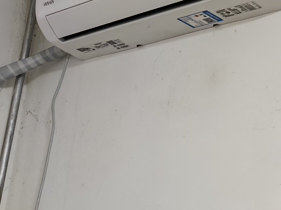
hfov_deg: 19.1
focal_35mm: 103
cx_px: 116
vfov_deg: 14.2
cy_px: 6
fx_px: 836
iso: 2000
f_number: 1.9
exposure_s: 1/33
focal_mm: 6.12
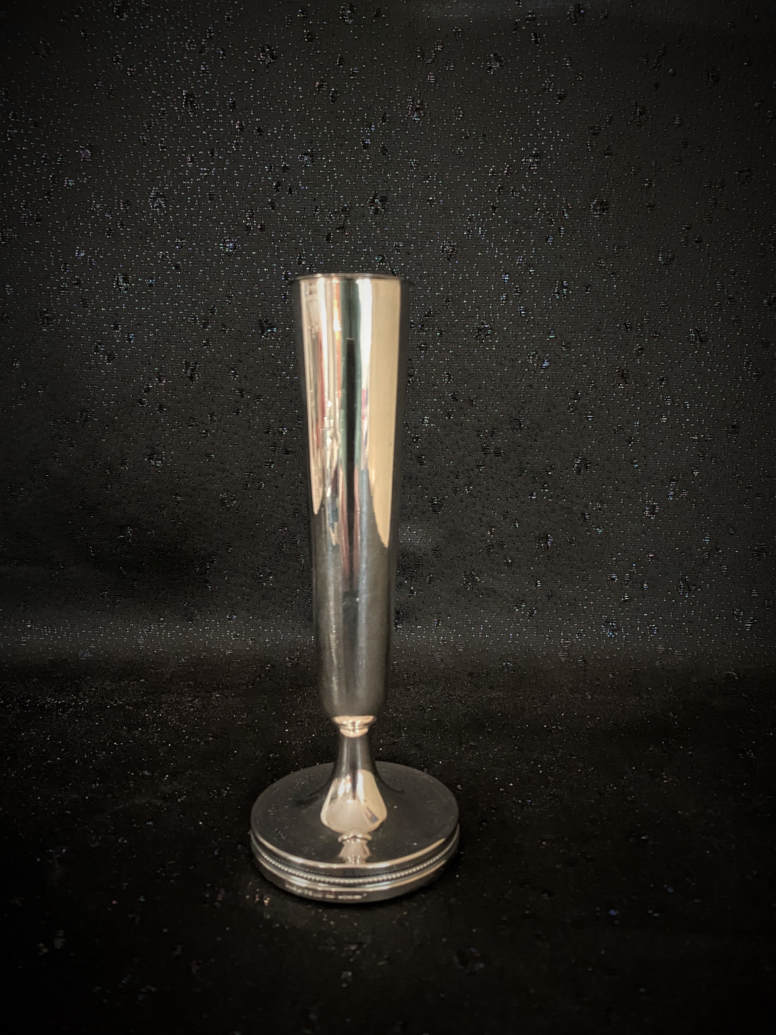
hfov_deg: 53.1
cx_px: 388
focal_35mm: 26
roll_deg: -1.9
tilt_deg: -7.5
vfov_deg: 67.3
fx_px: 777
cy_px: 518
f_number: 1.8
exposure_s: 1/17
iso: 2000
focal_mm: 4.25
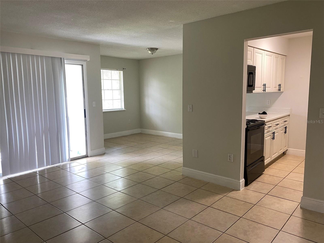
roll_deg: +0.8
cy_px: 122
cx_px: 162
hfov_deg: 67.3
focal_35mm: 26
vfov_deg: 53.1
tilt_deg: -8.5
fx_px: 243
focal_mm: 4.25
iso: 100
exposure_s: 1/60
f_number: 1.8
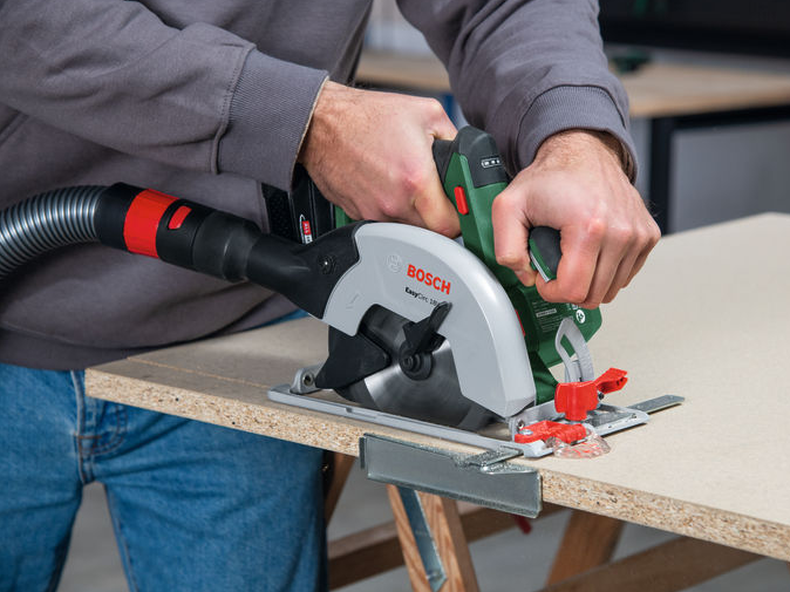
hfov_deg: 20.2
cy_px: 296
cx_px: 421
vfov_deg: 15.2
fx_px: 2213
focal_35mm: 97
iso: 500
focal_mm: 85
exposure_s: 1/160
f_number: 5.6
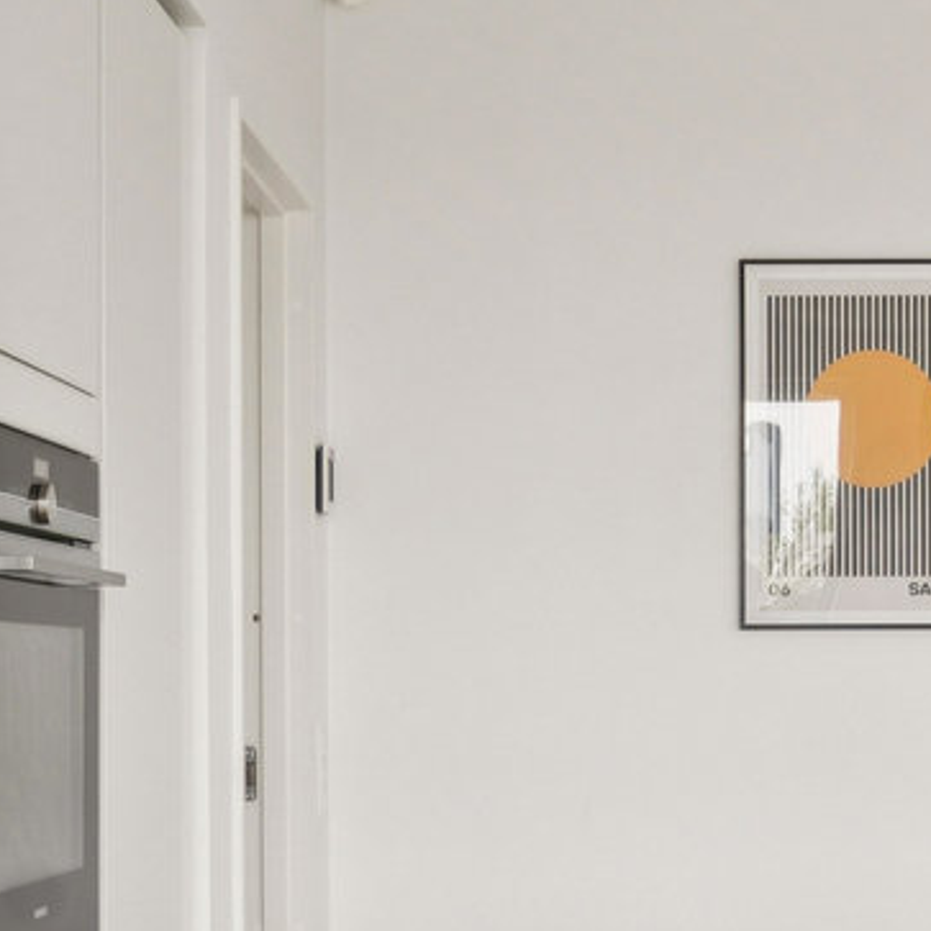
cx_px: 913
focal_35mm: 86
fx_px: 2617
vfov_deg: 19.9
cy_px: 775
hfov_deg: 19.6
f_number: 7.1
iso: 800
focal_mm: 18
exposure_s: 1/10
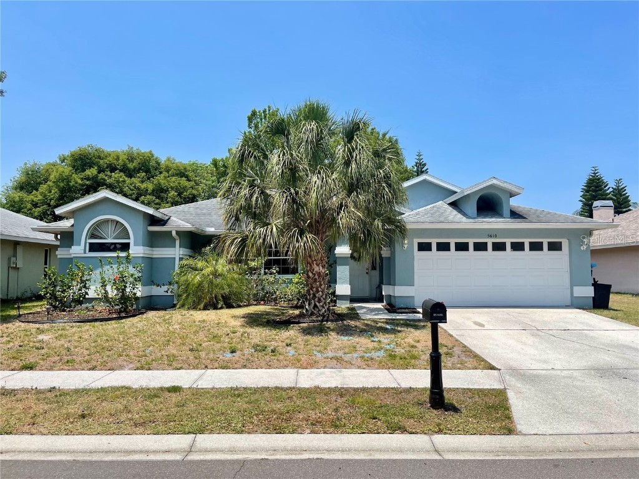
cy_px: 240
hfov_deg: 69.4
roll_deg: -0.1
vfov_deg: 54.9
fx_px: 461
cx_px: 320
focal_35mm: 25
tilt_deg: +4.1
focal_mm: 5.1
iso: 32
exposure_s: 1/4348
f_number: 1.6
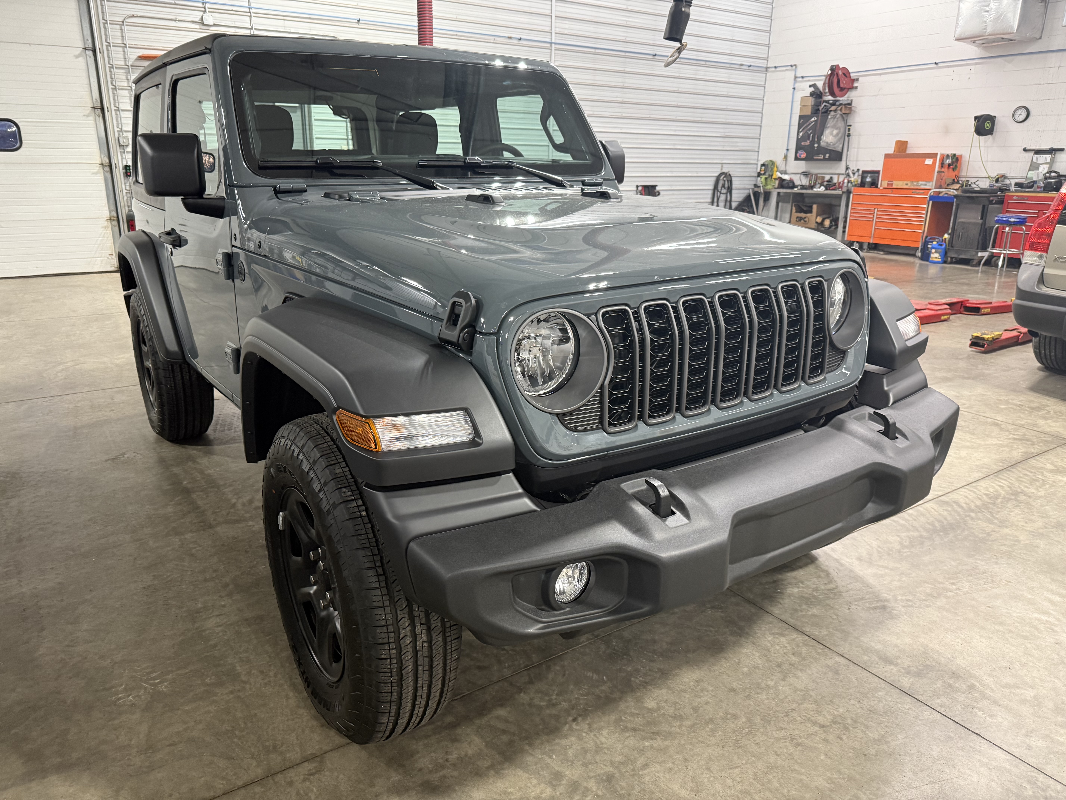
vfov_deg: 56.8
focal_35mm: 24
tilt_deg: -16.1
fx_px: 739
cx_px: 533
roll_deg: -0.1
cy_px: 400
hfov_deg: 71.6
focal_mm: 6.76
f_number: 1.78
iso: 320
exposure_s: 1/60
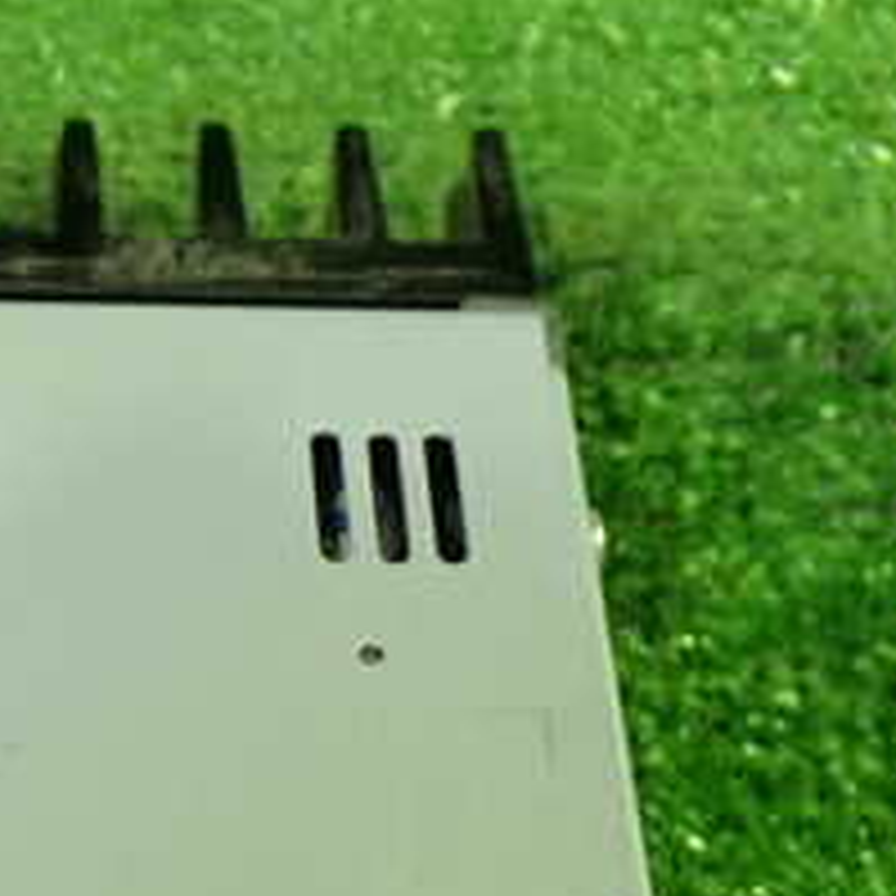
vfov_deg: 15.6
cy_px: 964
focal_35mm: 109
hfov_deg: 15.7
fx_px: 3192
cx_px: 9
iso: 800
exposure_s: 1/30
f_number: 2.8
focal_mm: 7.31
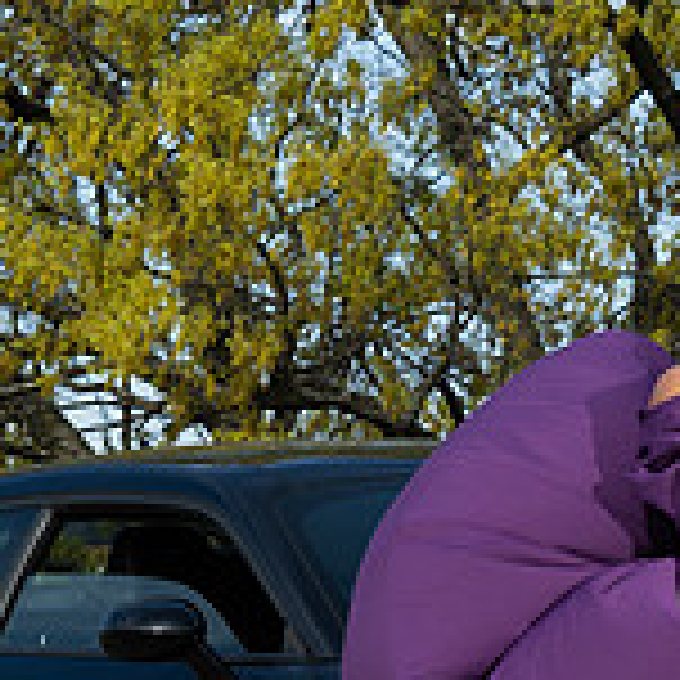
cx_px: 549
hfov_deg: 7.7
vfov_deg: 7.7
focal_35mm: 228
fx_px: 5067
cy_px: 480
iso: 100
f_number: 8
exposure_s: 1/250
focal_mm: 70
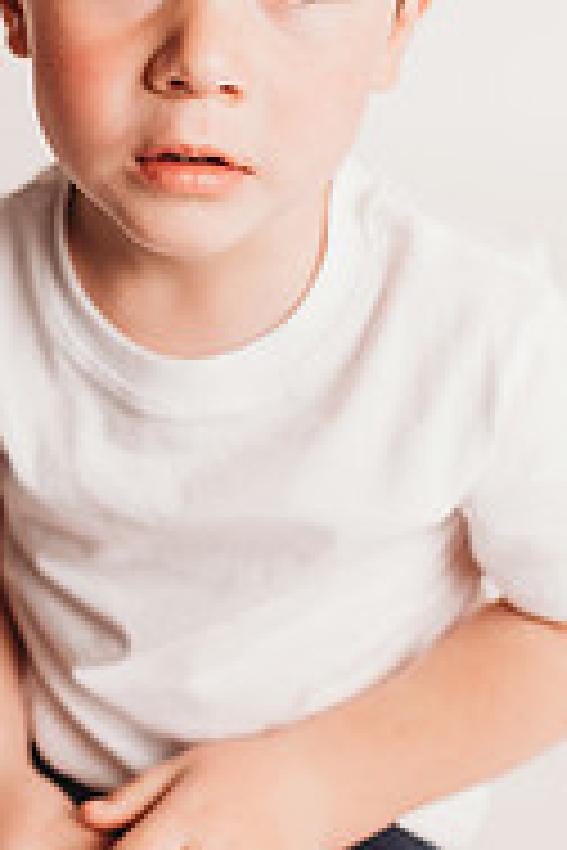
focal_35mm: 57
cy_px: 184
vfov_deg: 34.1
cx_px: 270
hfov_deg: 23.8
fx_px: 1347
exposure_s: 1/160
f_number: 2.2
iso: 100
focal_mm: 24
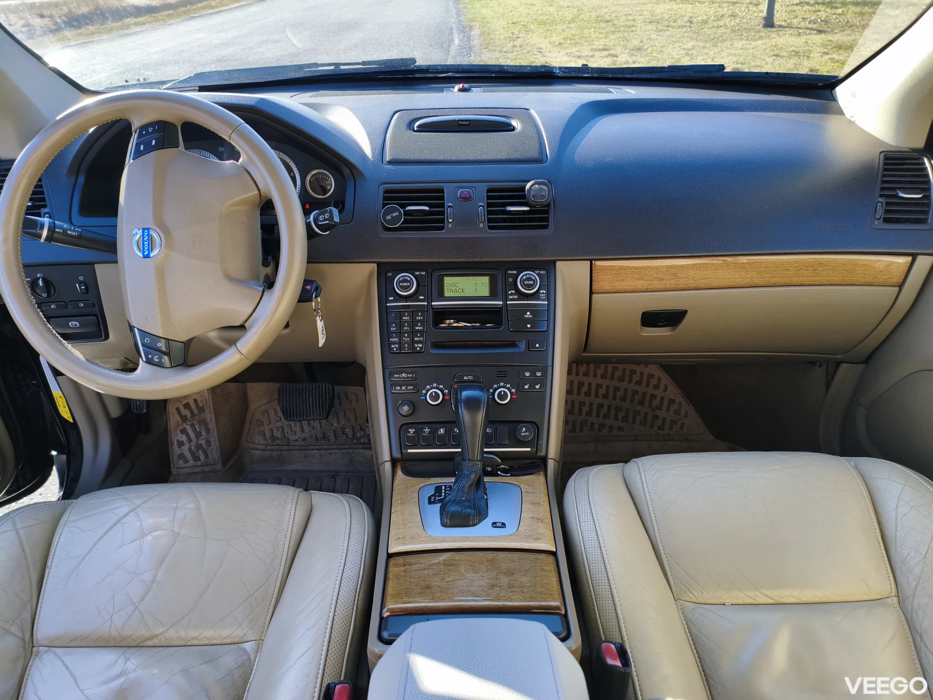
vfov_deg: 53.1
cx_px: 466
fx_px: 701
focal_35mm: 26
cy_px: 350
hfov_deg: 67.3
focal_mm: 4.94
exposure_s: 1/654
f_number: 1.5
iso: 80
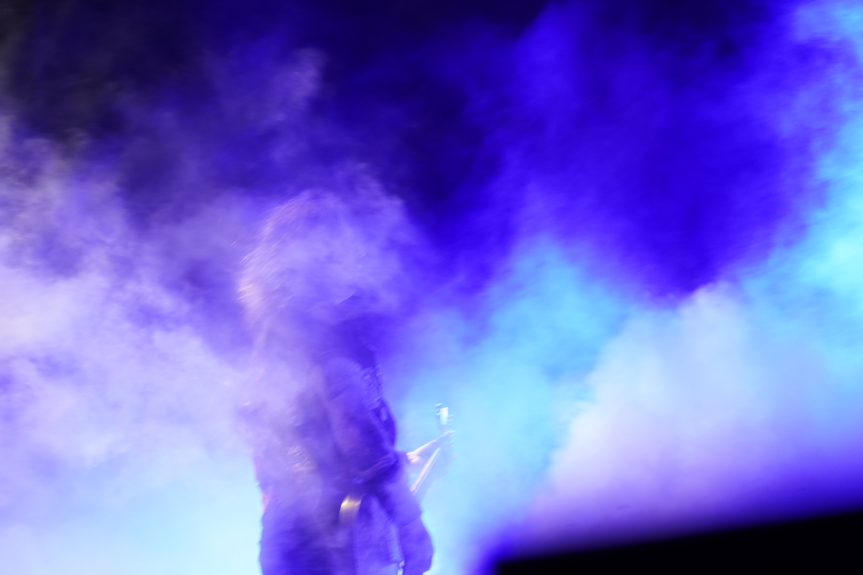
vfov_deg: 13.0
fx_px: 2517
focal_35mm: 105
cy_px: 288
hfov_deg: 19.5
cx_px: 432
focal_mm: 105
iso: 2000
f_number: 4
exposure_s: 1/125
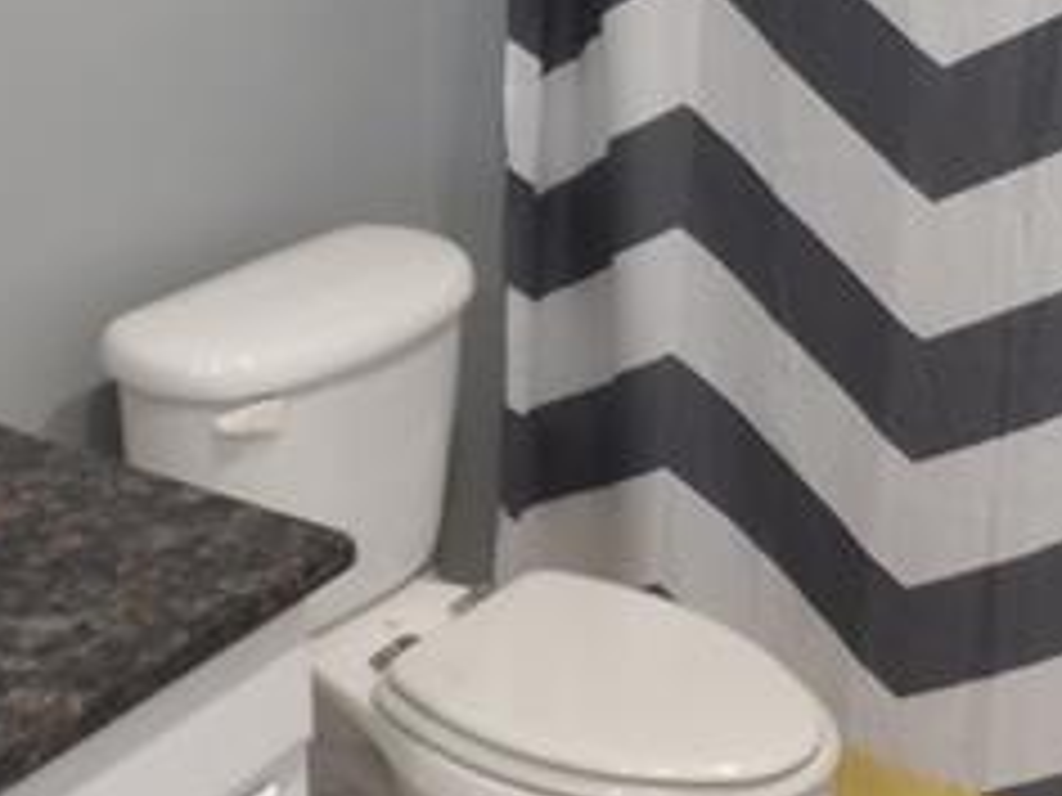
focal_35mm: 65
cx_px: 441
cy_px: 337
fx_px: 1994
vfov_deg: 22.6
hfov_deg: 29.8
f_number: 3.2
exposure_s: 1/20
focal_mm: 4
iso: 400
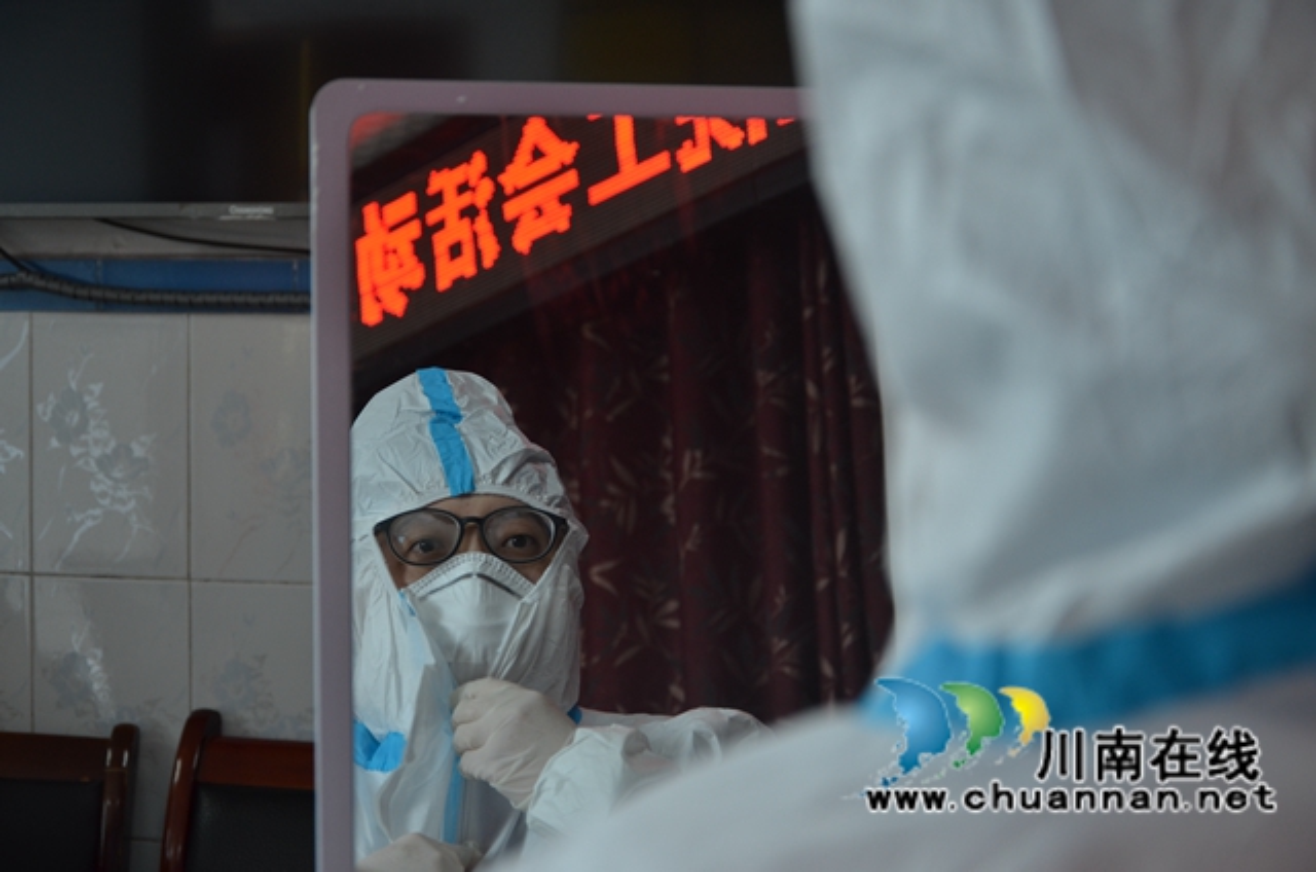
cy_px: 436
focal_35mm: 78
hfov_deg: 26.0
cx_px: 658
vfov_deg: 17.4
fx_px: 2846
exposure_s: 1/80
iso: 400
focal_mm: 52
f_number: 5
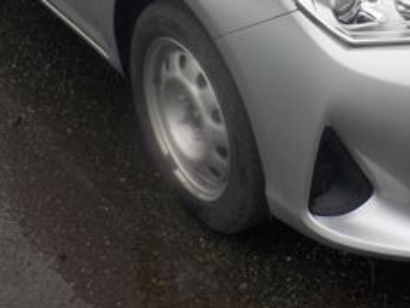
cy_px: -69
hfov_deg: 23.7
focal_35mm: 81
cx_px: 339
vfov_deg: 17.3
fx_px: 960
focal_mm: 4.1
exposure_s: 1/250
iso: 125
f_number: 3.3
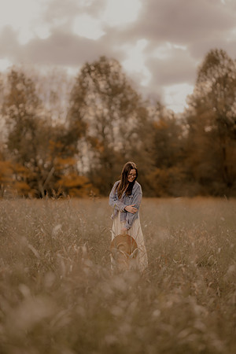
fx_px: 836
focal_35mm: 85
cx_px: 118
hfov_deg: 16.1
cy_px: 177
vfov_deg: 23.9
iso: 200
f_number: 1.4
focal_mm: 85
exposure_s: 1/3200
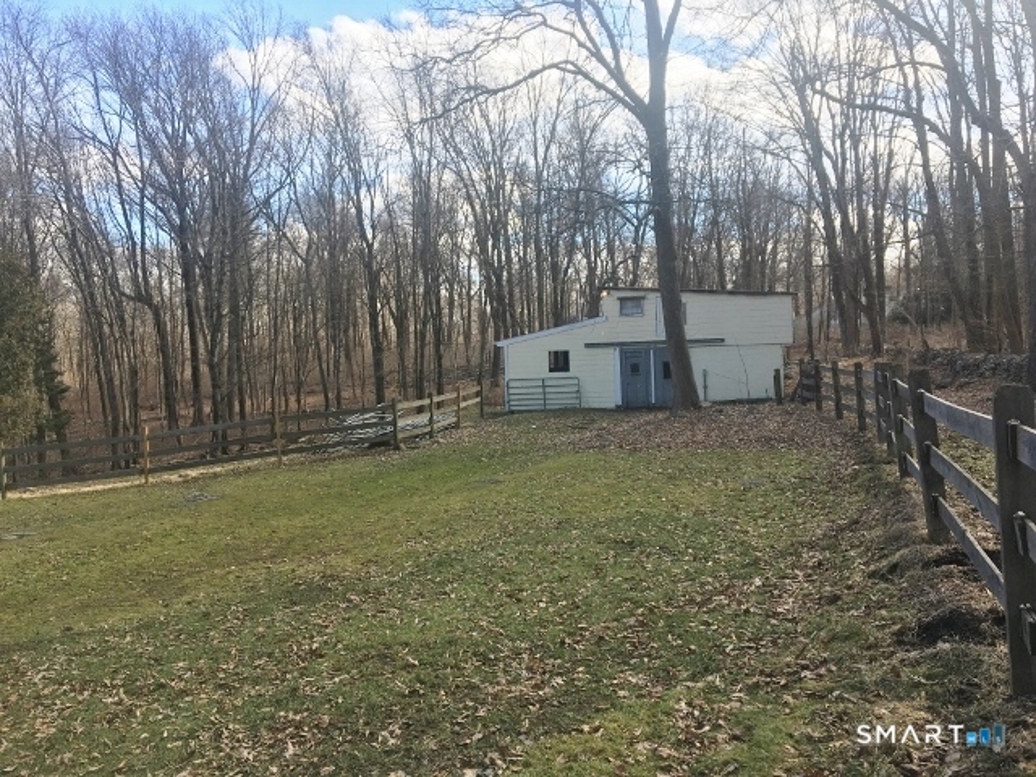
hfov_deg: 61.7
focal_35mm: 29
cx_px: 518
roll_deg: +0.8
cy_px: 388
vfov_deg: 48.2
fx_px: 868
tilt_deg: -1.6
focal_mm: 4.15
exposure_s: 1/523
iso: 25
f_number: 2.2
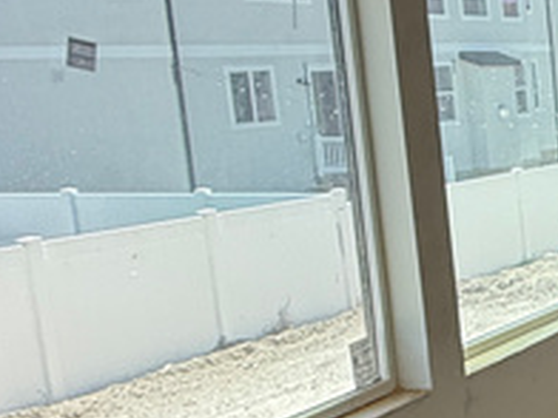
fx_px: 1177
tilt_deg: -8.1
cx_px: 1170
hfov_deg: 17.4
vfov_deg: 20.2
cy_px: 219
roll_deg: +1.3
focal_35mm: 73
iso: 64
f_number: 2.2
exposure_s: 1/246
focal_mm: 2.22
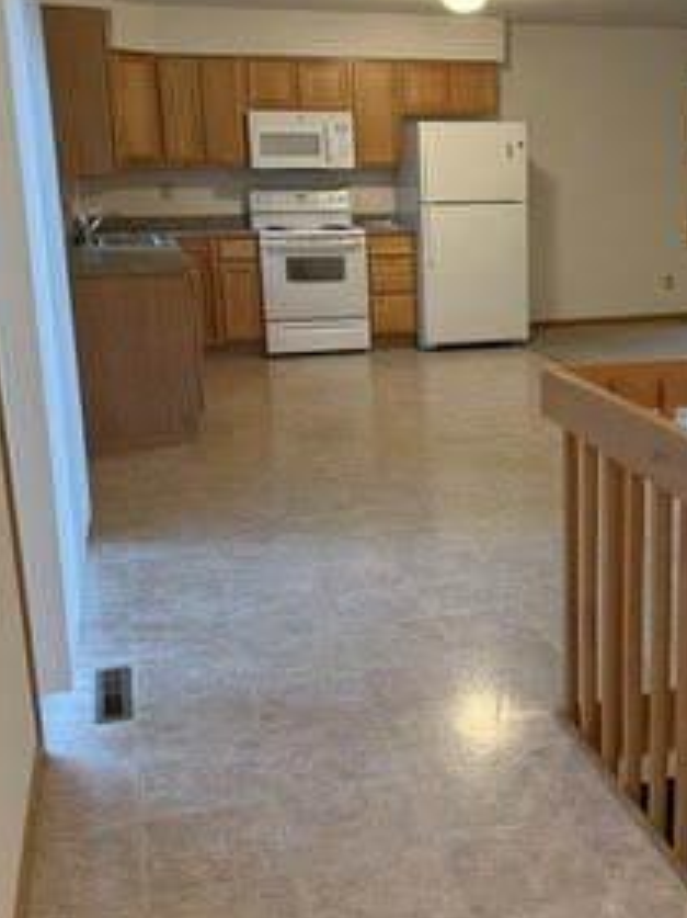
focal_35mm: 43
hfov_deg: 32.8
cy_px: 438
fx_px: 1139
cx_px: 534
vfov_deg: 43.9
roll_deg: +0.4
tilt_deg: -12.3
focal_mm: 6.76
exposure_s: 1/60
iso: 250
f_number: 1.78
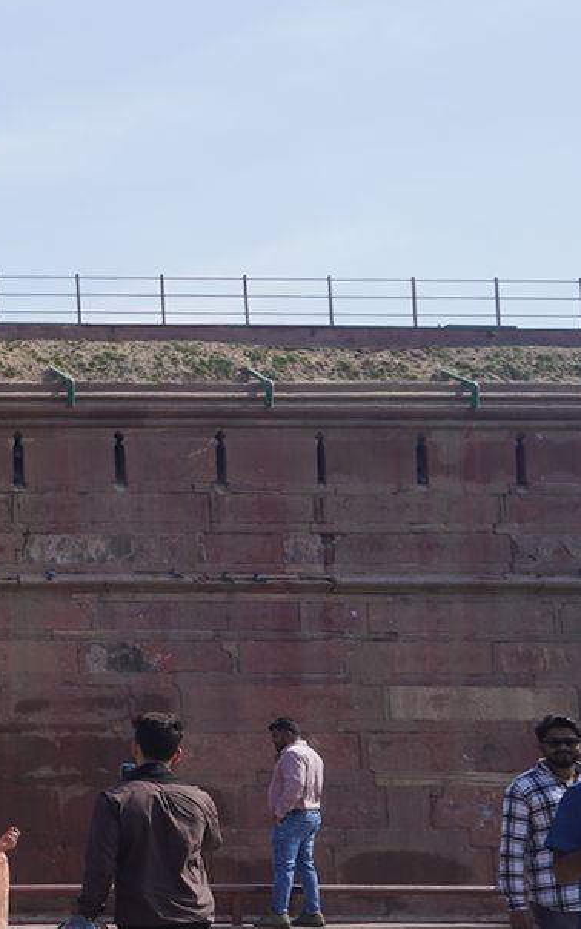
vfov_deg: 25.5
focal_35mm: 81
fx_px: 2050
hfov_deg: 12.6
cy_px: 515
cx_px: -818
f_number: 14
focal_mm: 24
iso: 100
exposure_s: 1/100
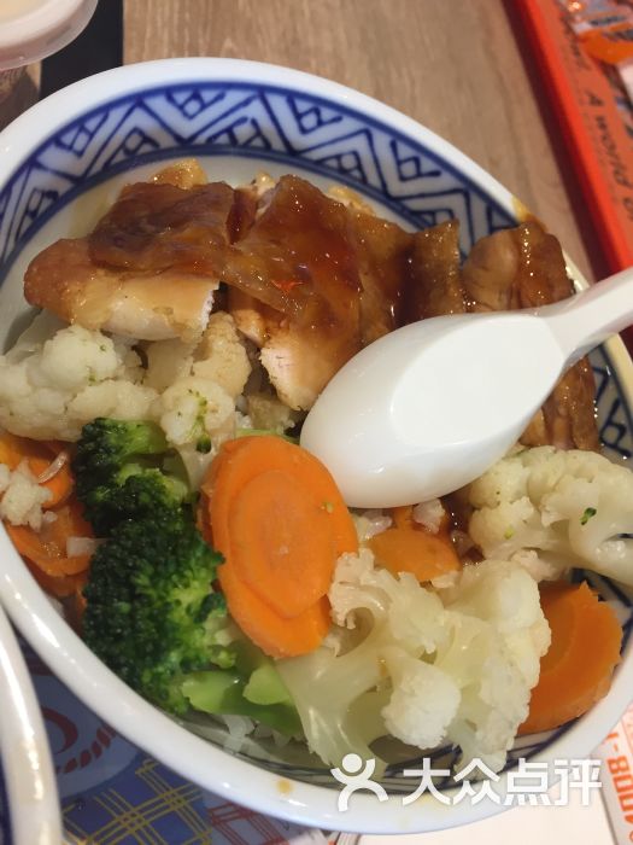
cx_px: 316
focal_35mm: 29
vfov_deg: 61.7
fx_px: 707
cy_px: 422
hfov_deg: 48.2
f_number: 2.2
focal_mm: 4.15
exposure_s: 1/33
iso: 50
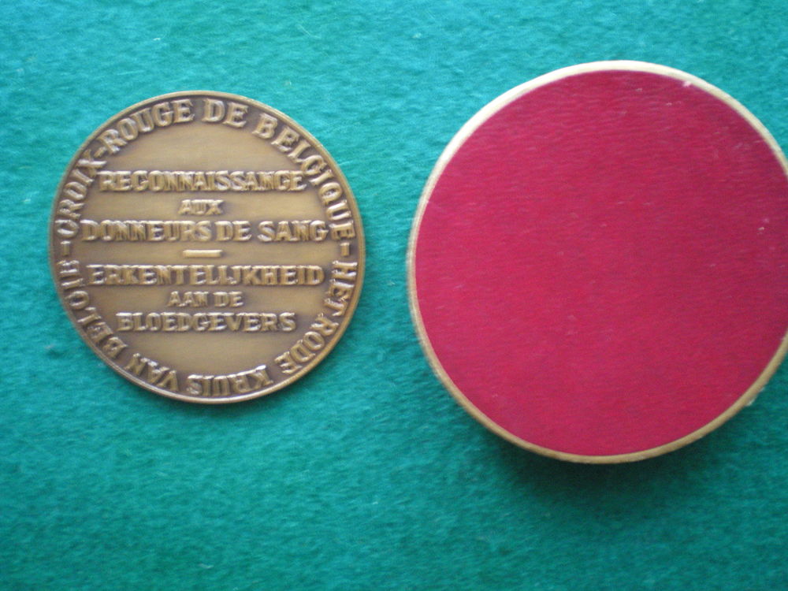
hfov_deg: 49.0
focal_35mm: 38
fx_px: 865
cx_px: 394
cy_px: 296
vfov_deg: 37.7
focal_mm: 6.3
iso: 400
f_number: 3.1
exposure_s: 1/4
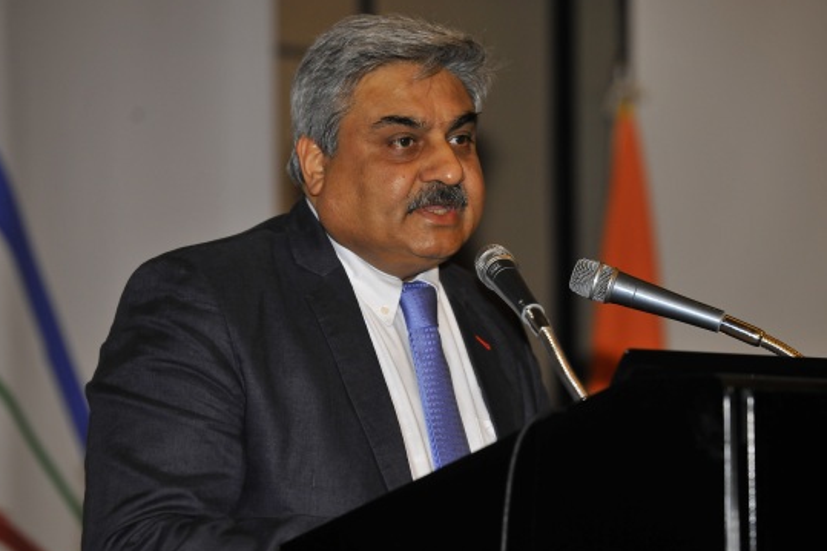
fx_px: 4432
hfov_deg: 10.7
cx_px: 494
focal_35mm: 193
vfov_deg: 7.1
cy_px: 314
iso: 800
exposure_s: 1/400
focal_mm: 160
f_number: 4
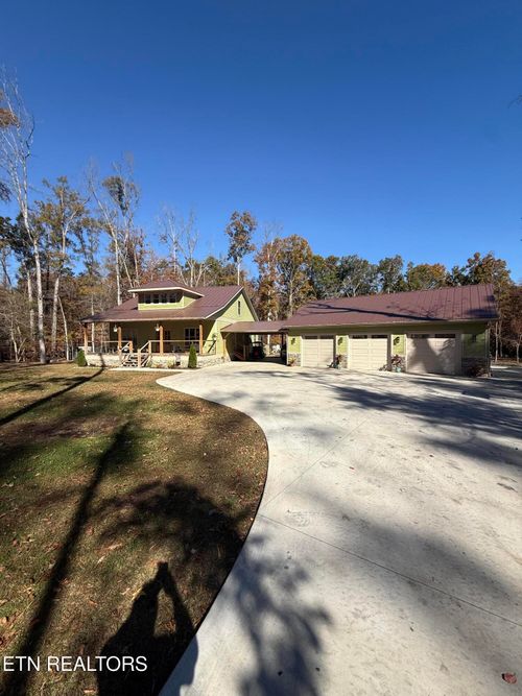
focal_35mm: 14
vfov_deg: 102.1
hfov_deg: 85.7
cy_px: 348
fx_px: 282
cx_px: 261
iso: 50
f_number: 2.2
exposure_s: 1/2024
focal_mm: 2.22
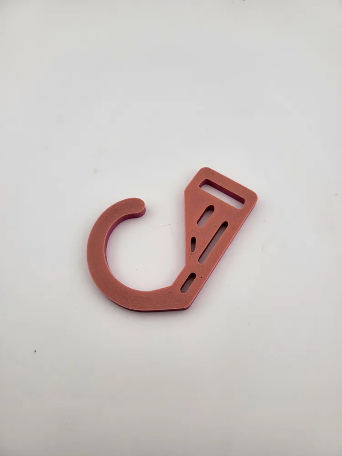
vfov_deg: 71.6
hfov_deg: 56.8
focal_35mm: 24
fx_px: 316
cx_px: 171
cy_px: 228
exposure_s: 1/1488
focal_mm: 5
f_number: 1.8
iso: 40
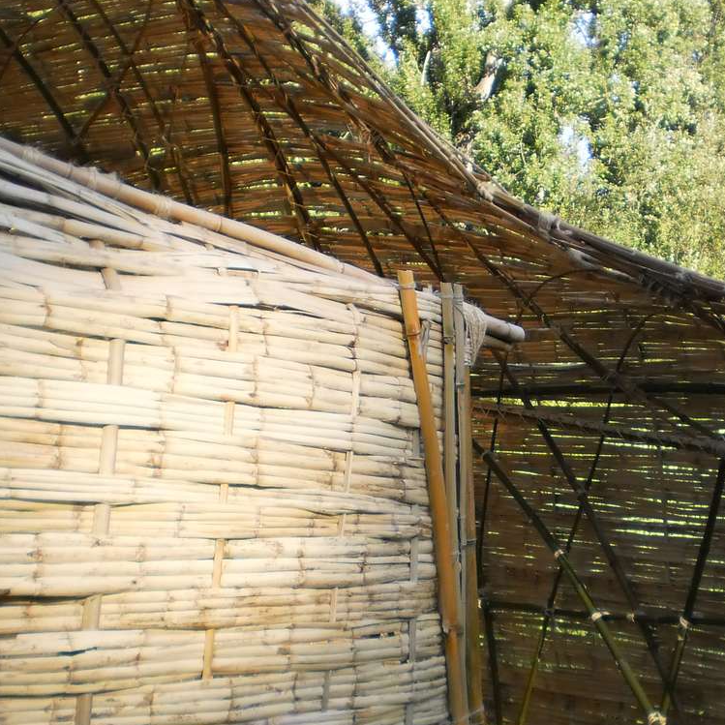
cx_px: 492
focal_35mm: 68
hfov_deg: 25.2
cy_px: 414
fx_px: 1611
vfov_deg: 25.3
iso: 100
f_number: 3.1
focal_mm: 6.3
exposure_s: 1/250
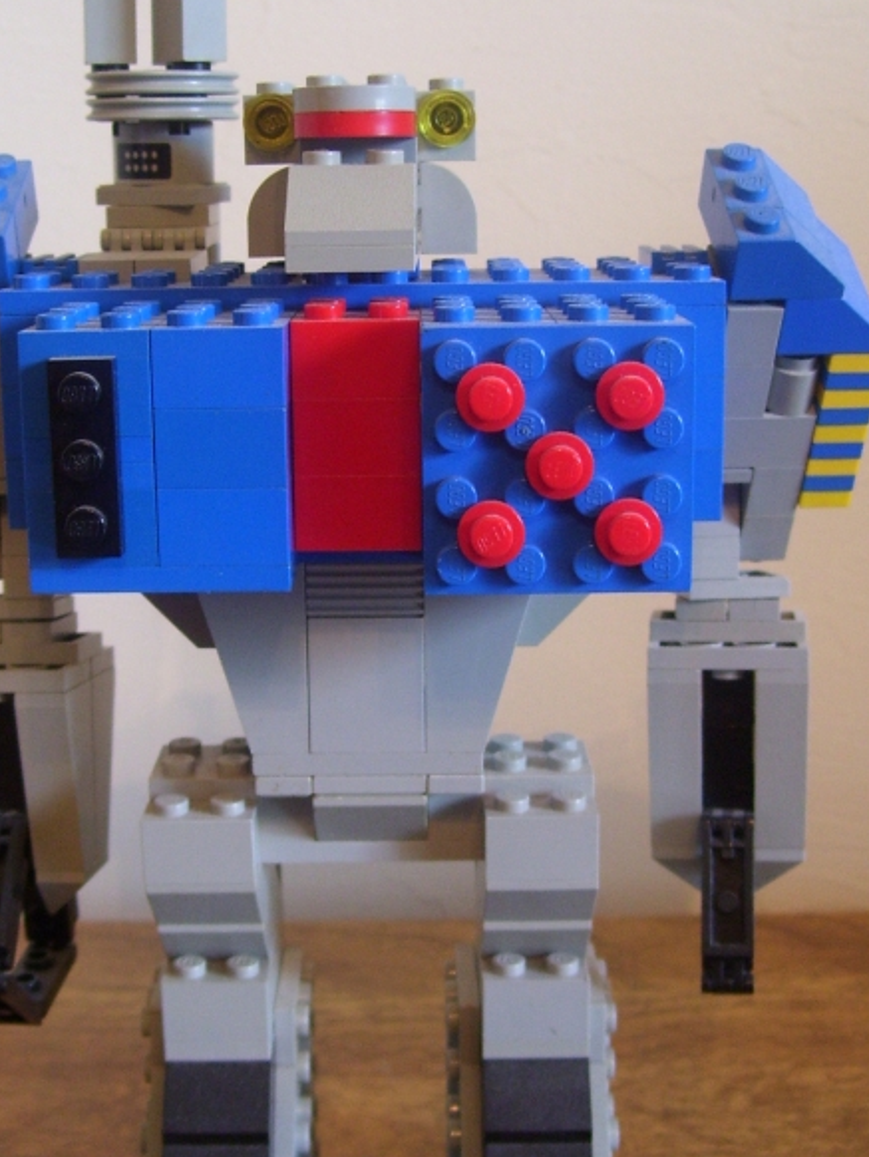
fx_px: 1806
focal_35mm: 54
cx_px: 368
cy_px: 549
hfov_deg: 27.0
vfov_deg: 35.5
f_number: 2.7
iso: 160
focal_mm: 6
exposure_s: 1/8
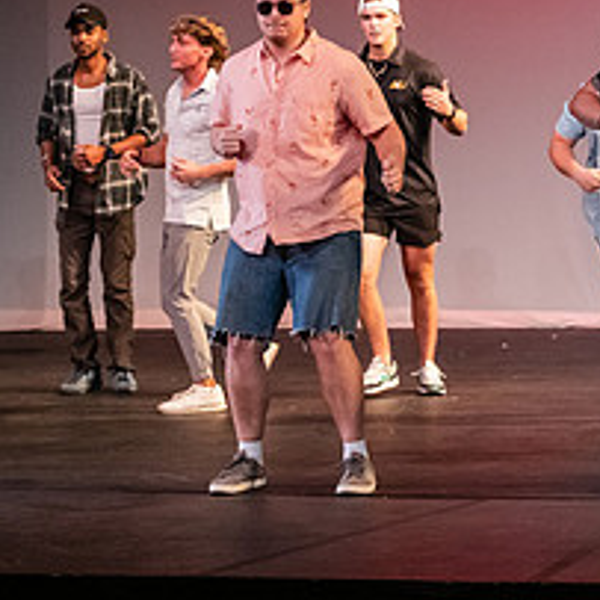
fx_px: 3804
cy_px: 158
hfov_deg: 9.0
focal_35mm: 194
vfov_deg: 9.0
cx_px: 618
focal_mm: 80
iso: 4000
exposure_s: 1/320
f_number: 3.2
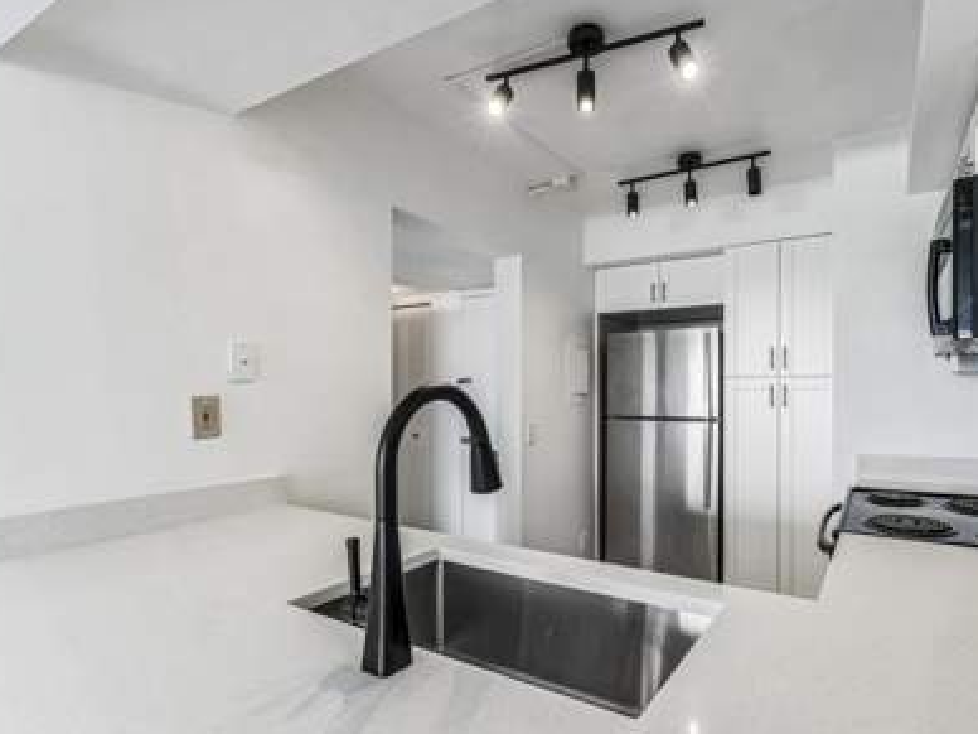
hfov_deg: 84.0
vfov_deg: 68.7
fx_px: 537
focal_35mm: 19
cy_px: 372
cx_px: 570
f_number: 8
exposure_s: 1/125
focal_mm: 16
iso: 1600
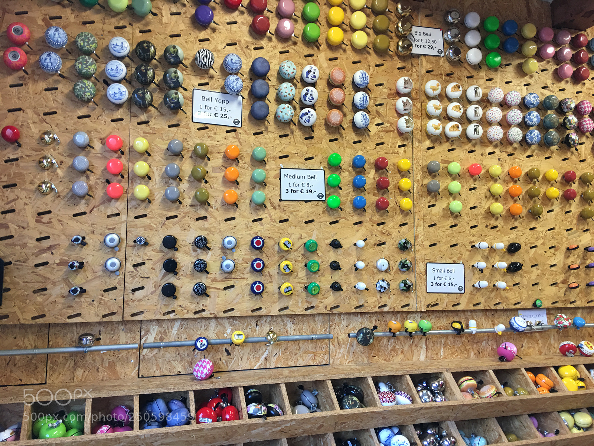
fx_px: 498
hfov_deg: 61.7
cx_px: 297
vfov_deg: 48.2
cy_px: 223
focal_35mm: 29
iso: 40
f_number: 2.2
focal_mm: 4.15
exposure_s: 1/17
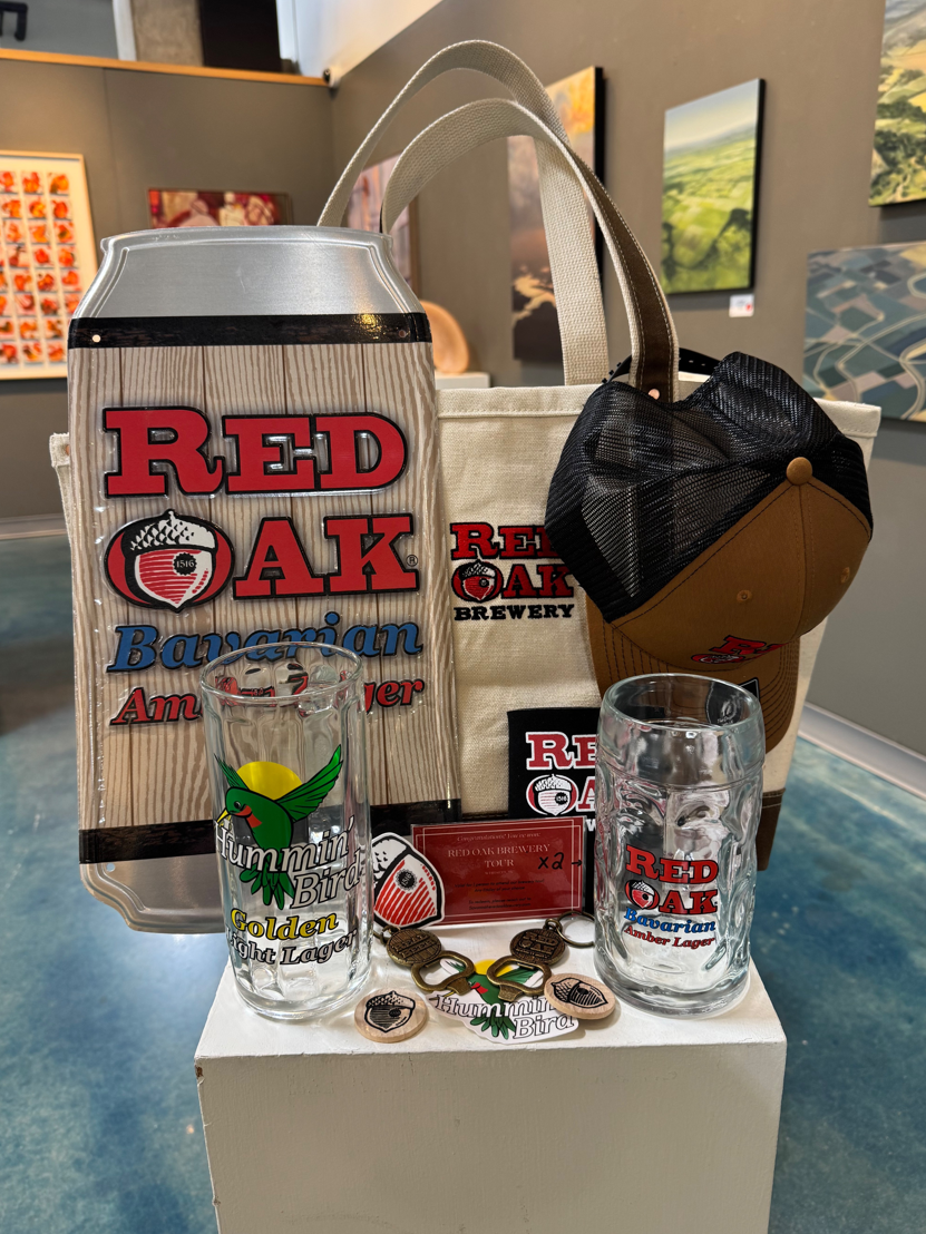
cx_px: 483
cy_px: 620
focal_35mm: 26
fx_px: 927
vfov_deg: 67.3
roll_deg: +1.6
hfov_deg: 53.0
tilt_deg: -17.6
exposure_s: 1/60
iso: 125
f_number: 1.78
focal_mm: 6.76
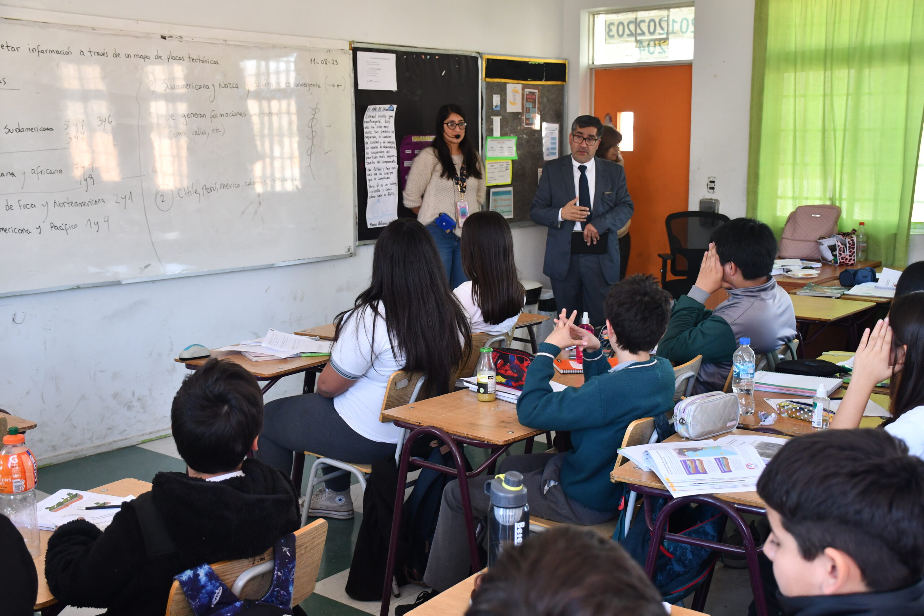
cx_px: 462
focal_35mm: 40
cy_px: 308
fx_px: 1027
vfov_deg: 33.4
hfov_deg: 48.5
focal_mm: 27
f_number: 4
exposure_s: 1/125
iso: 900
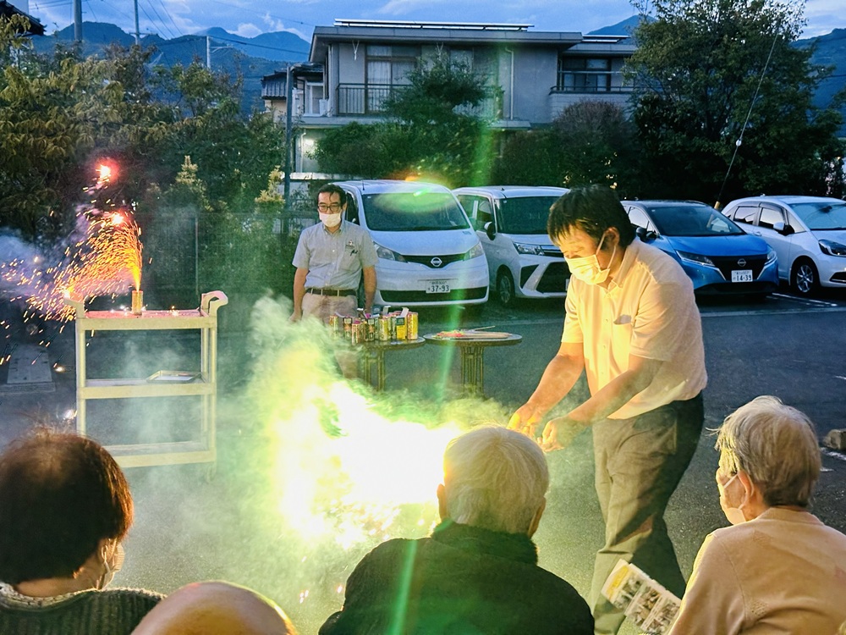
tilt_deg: -5.8
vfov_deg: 30.3
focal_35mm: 48
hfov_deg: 39.7
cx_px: 423
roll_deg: -1.2
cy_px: 318
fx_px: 1173
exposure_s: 1/35
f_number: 1.78
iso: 320
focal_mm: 6.86
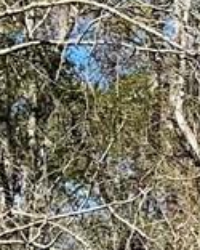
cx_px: 536
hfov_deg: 6.1
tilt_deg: +10.4
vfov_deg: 7.9
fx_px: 1774
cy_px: 338
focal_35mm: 240
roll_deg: -2.0
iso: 80
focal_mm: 6.86
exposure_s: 1/2660
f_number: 1.78
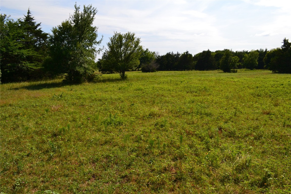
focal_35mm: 27
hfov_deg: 67.4
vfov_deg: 47.9
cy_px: 97
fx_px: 218
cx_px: 146
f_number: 11
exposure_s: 1/500
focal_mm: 18
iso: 360
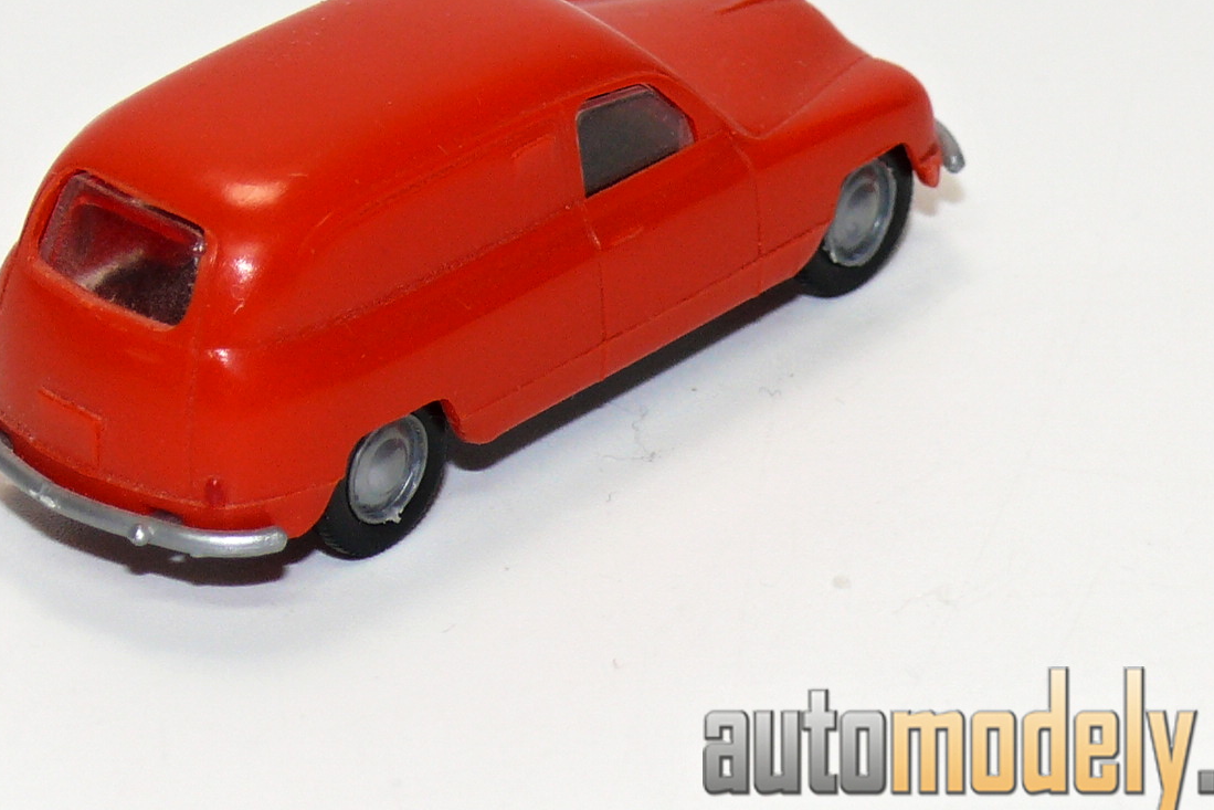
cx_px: 448
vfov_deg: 6.3
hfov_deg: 9.4
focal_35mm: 218
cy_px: 173
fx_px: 7352
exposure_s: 1/30
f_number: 4
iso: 100
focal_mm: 17.2
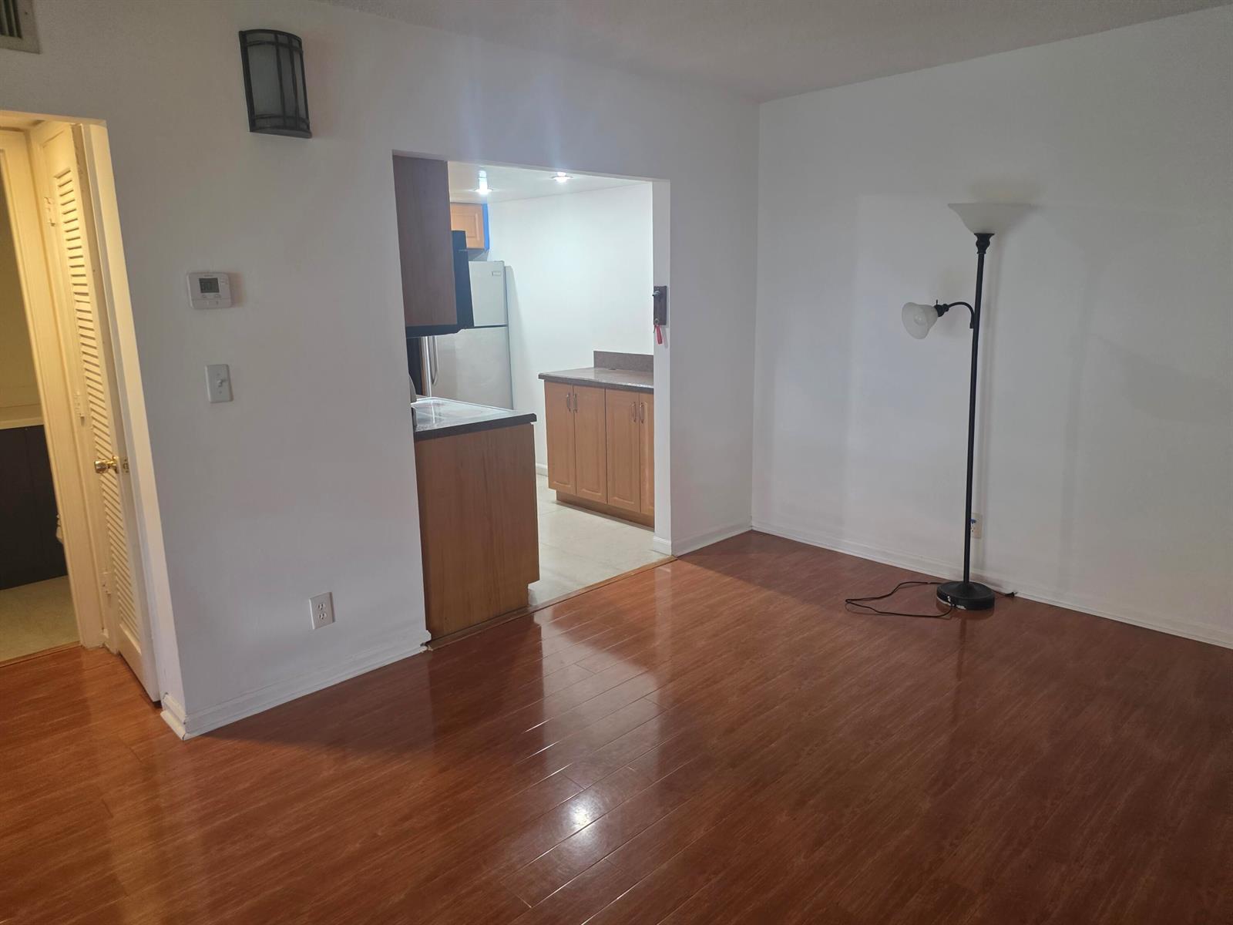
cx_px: 616
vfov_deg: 58.9
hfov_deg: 73.9
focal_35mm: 23
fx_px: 819
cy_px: 462
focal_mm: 6.25
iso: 320
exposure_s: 1/120
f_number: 1.7
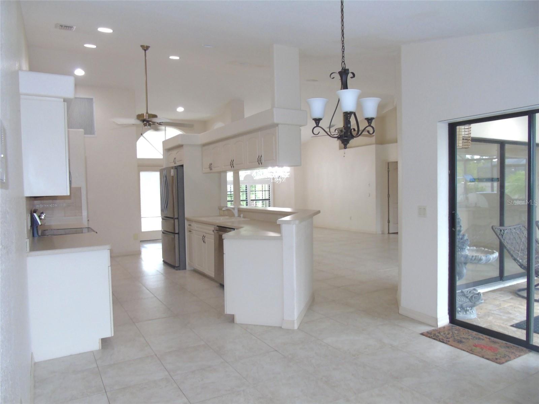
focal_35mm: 25
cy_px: 202
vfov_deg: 54.9
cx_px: 270
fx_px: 389
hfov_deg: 69.4
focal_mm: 4.4
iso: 200
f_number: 3.4
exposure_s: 1/30
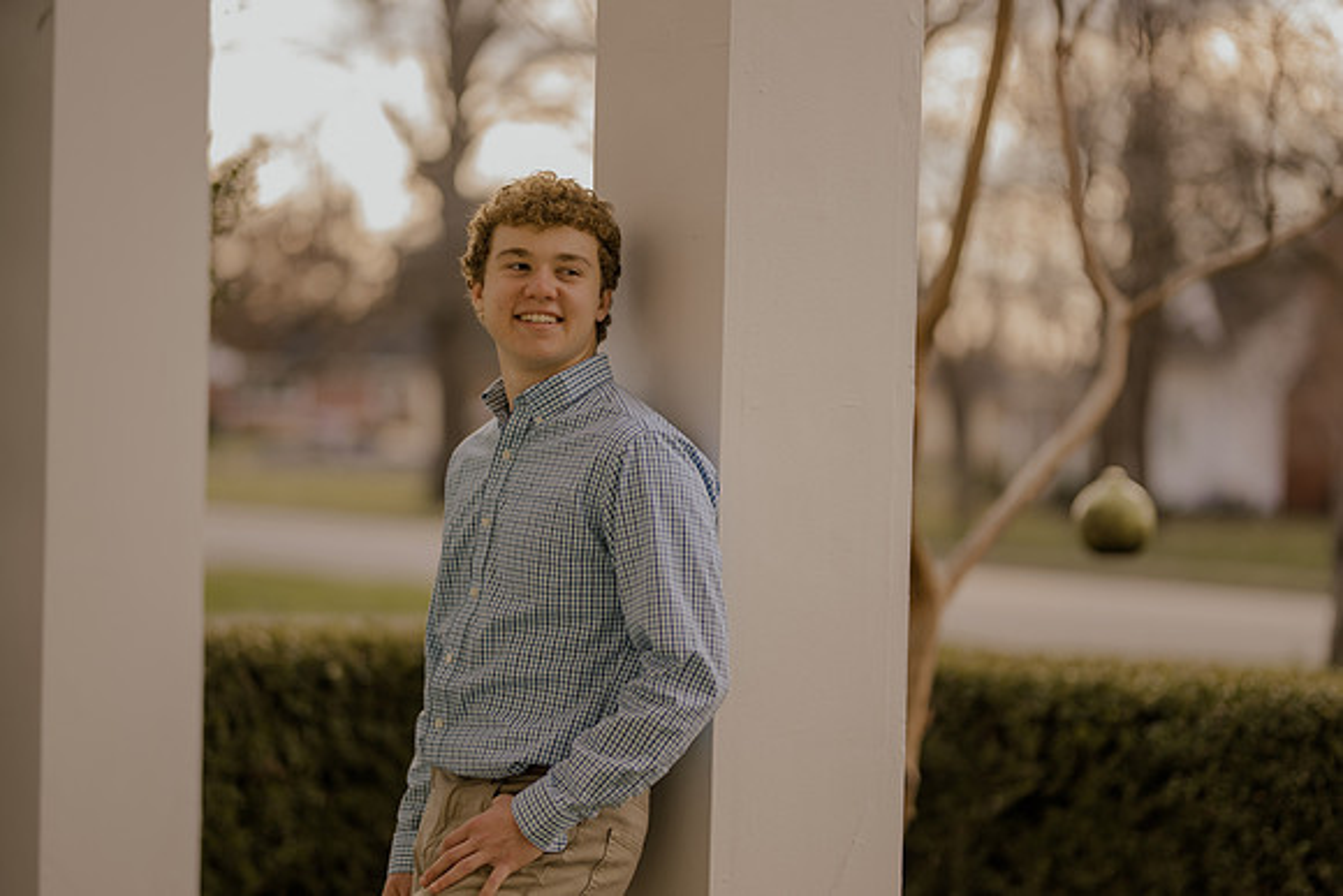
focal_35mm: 85
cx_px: 672
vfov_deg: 16.1
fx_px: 3172
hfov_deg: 23.9
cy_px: 448
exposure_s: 1/500
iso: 100
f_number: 1.4
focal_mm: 85
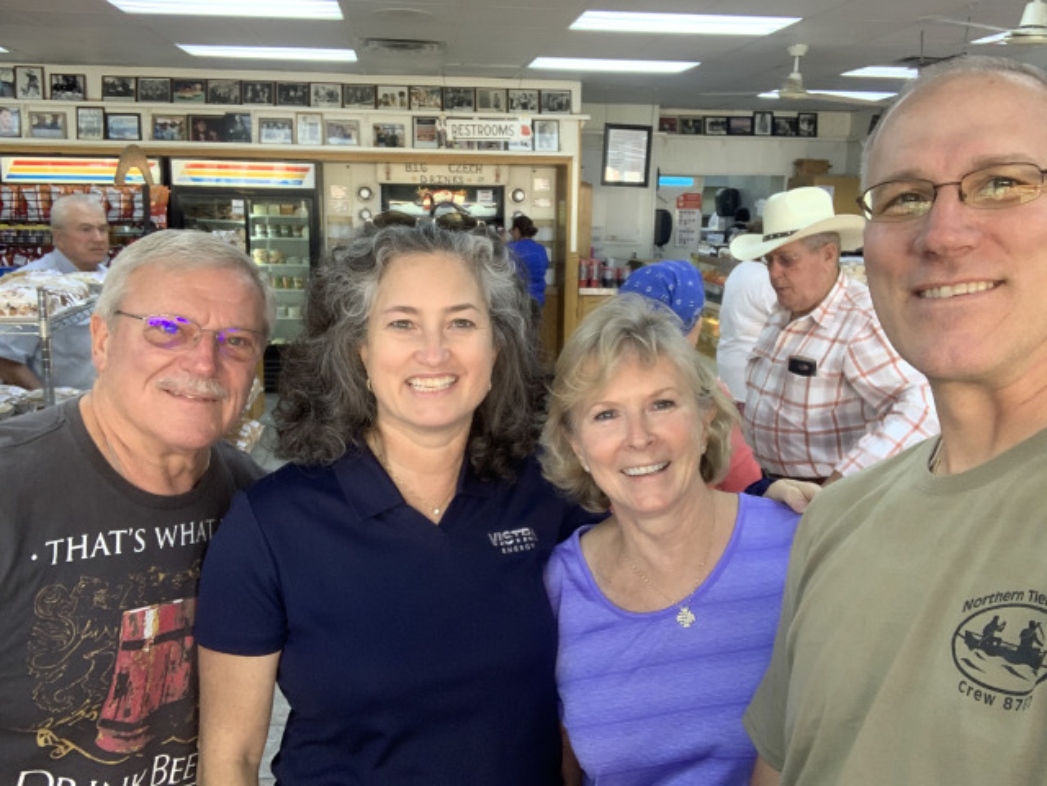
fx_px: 968
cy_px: 393
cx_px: 524
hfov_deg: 56.8
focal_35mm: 32
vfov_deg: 44.2
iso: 100
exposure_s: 1/60
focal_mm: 2.87
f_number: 2.2
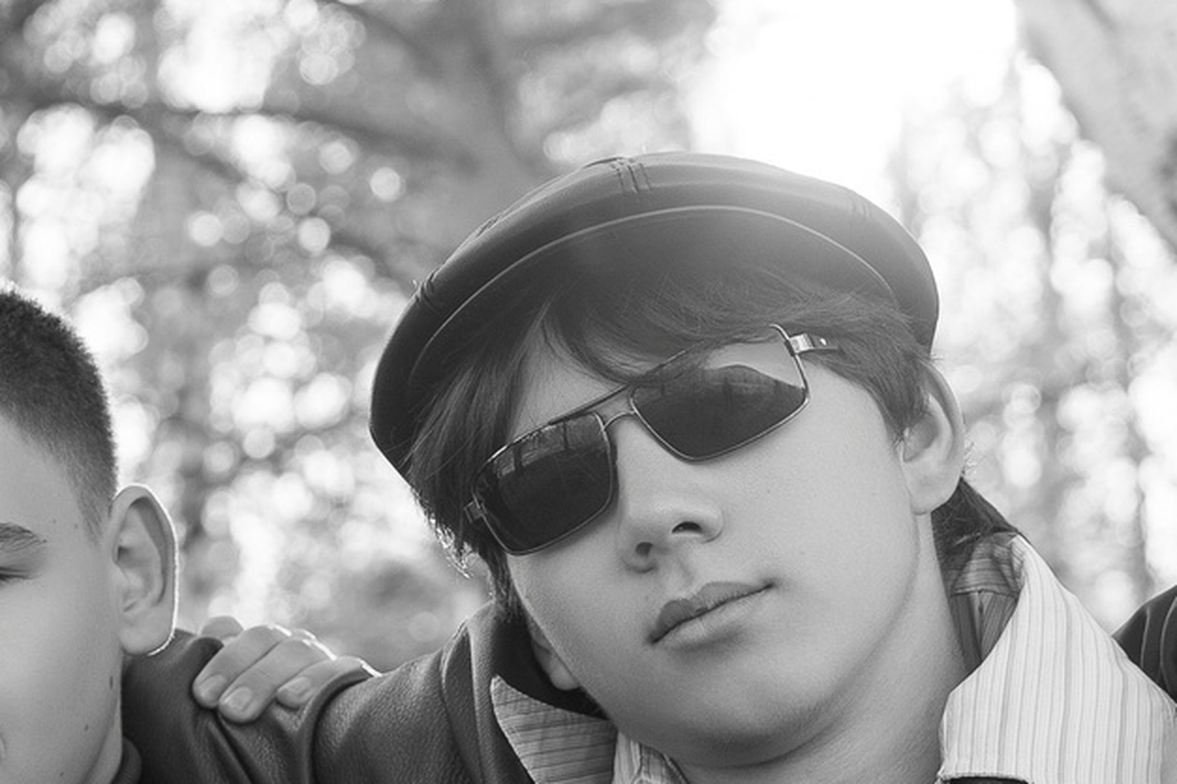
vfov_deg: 6.9
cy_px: 989
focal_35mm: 196
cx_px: -601
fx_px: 6408
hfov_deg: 10.2
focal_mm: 48
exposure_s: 1/160
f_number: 4
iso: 160
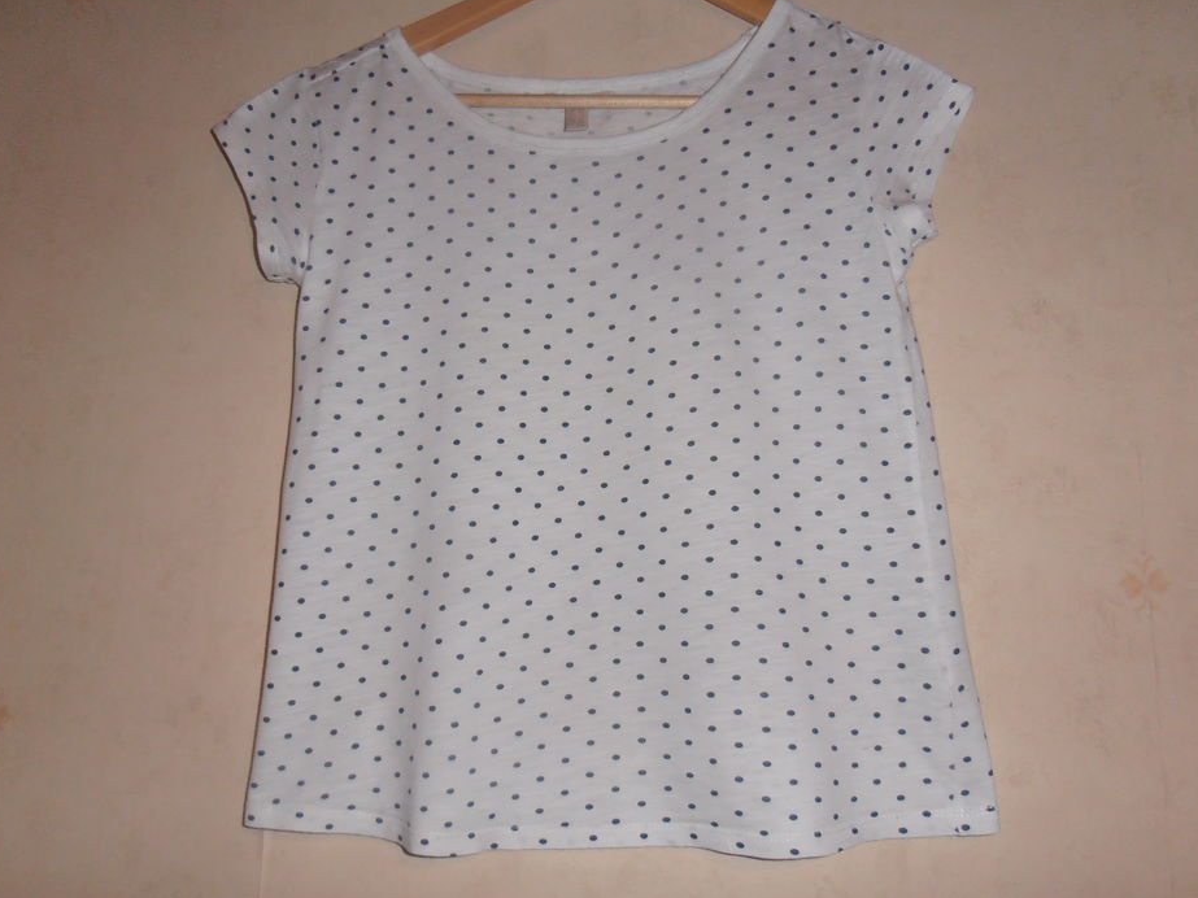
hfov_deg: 67.3
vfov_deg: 53.0
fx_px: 900
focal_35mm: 26
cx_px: 570
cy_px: 475
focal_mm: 4.2
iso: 125
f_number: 3
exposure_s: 1/30
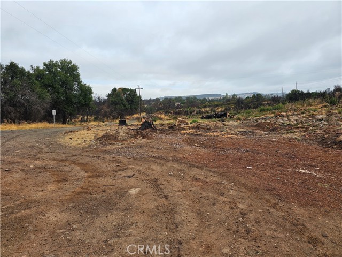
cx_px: 171
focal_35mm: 23
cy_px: 128
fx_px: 227
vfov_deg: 58.9
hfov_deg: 73.9
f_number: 1.7
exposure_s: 1/191
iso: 10
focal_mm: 6.3
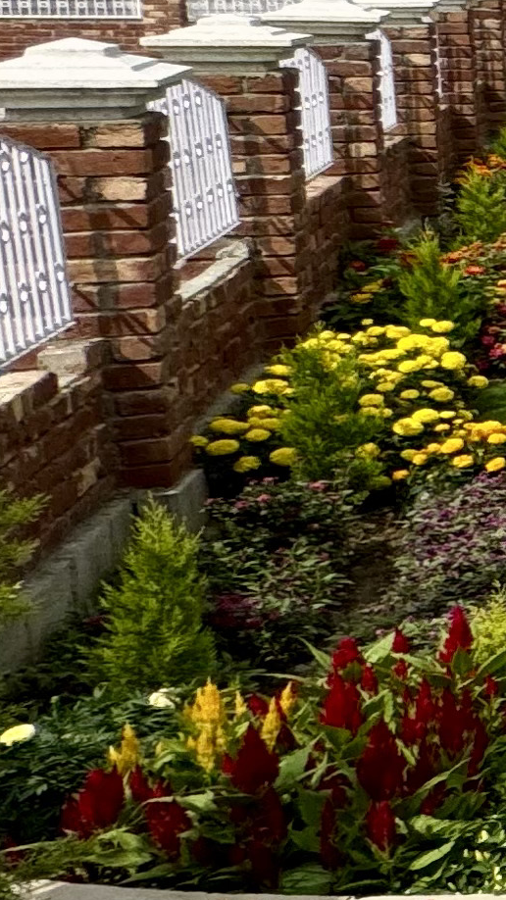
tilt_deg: -4.8
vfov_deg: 30.4
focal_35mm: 67
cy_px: 137
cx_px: 1965
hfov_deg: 8.5
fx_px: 1599
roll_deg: -1.0
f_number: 2.2
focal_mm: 2.22
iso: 50
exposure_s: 1/2415
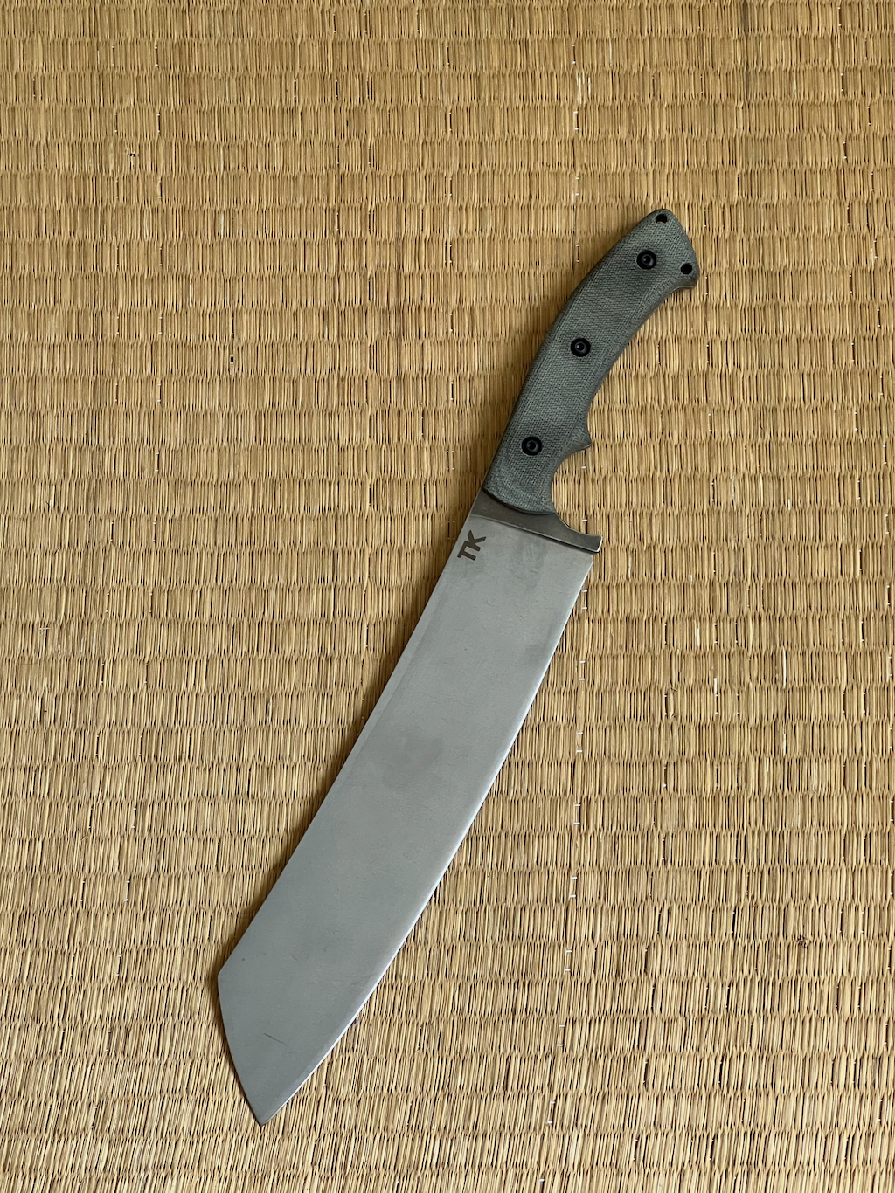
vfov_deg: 25.3
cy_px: 596
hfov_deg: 19.1
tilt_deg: -77.8
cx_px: 448
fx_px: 2655
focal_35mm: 77
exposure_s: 1/81
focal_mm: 9
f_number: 2.8
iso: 200
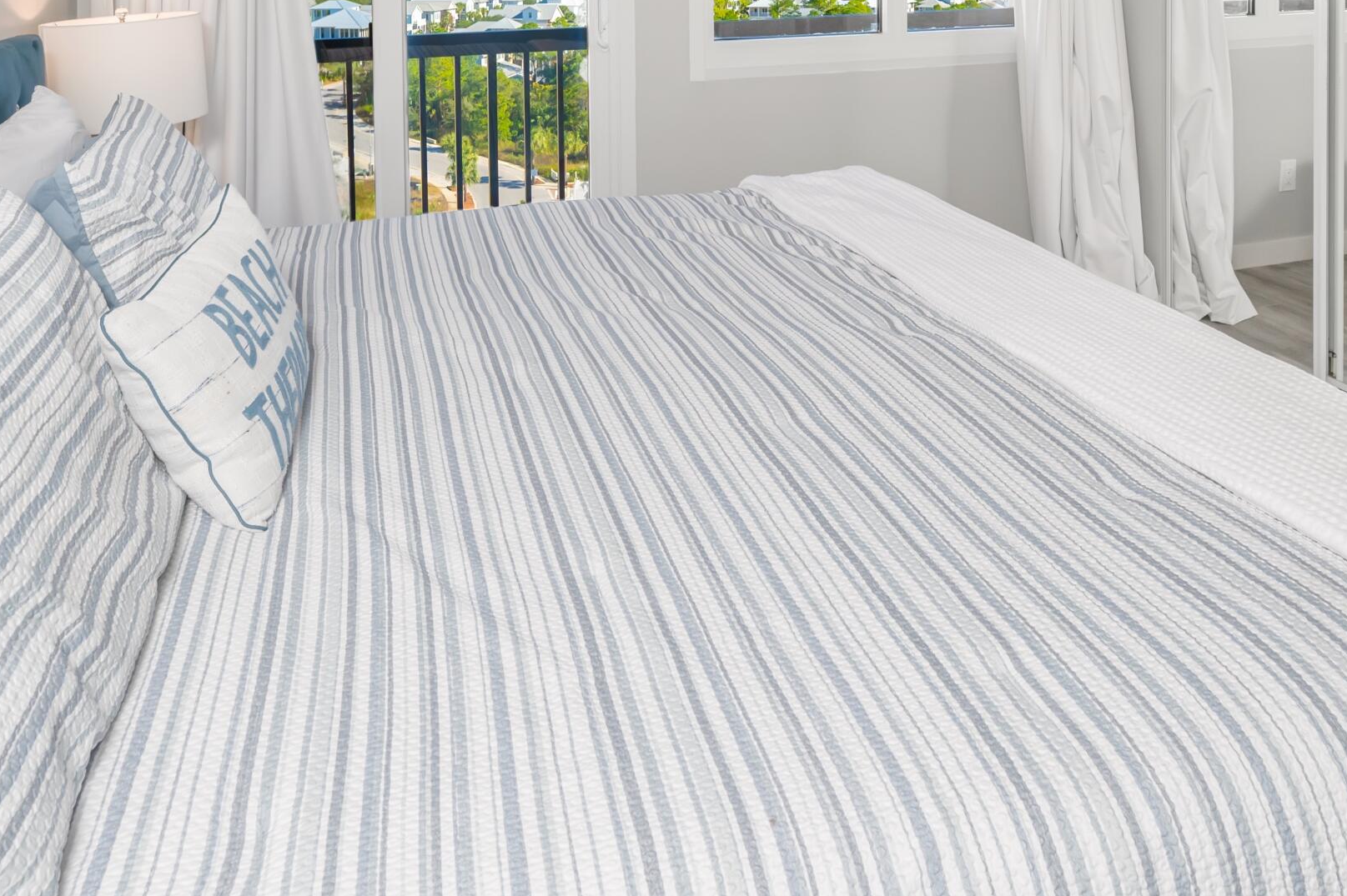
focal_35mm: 26
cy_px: 348
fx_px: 972
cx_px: 726
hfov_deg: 69.3
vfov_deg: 49.1
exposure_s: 1/200
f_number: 9
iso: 400
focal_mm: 14
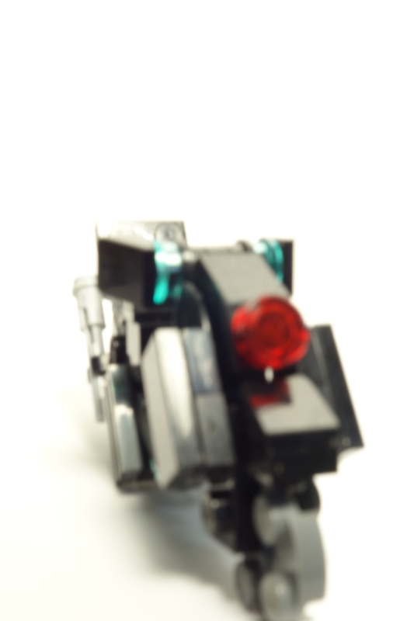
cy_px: 310
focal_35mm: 45
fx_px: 777
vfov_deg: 43.6
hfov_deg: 29.9
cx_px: 207
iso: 250
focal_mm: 16.78
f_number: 11
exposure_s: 1/6
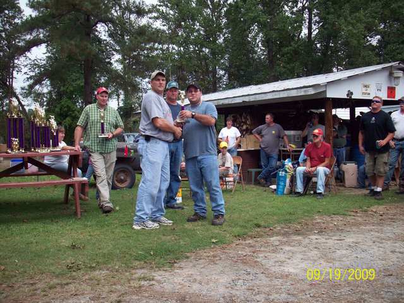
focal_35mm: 37
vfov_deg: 38.7
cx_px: 202
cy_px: 152
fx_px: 432
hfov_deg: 50.1
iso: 80
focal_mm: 6.2
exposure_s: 1/651
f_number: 2.8
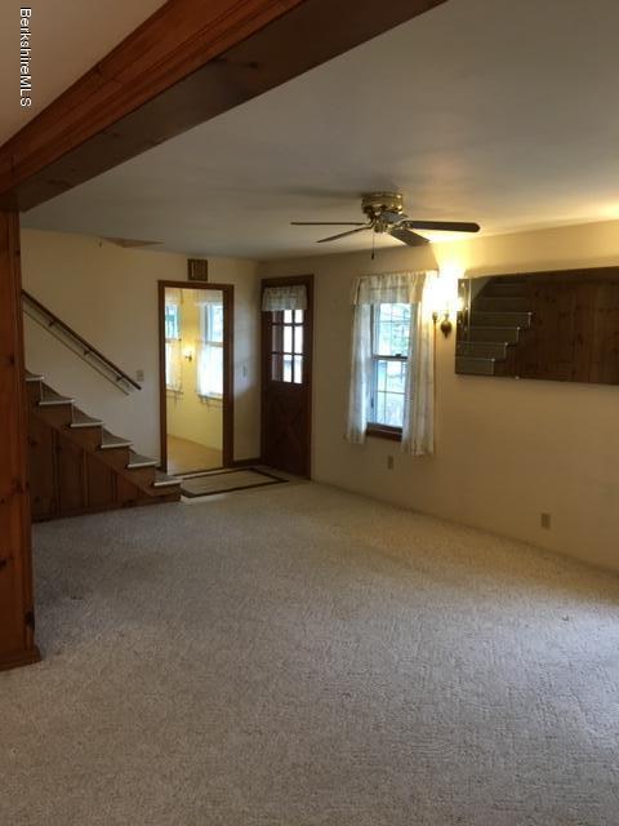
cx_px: 310
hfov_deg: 48.2
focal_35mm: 29
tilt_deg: -8.3
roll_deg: -0.4
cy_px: 413
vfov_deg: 61.7
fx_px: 691
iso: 80
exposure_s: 1/30
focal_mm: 4.15
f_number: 2.2
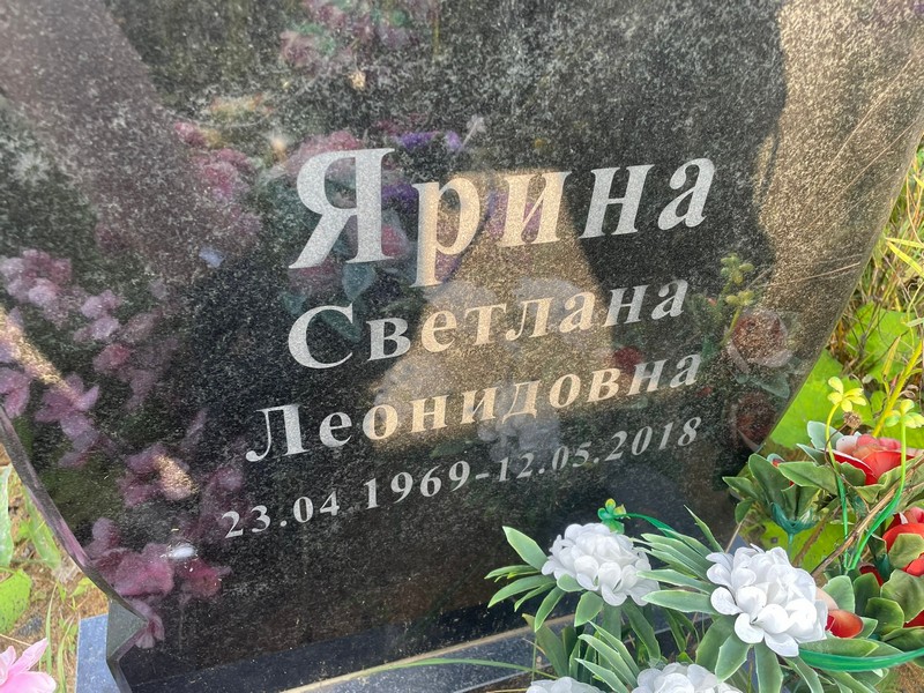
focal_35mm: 26
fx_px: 694
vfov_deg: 53.1
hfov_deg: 67.3
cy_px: 346
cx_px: 462
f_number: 1.6
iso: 40
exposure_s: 1/121
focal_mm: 4.2
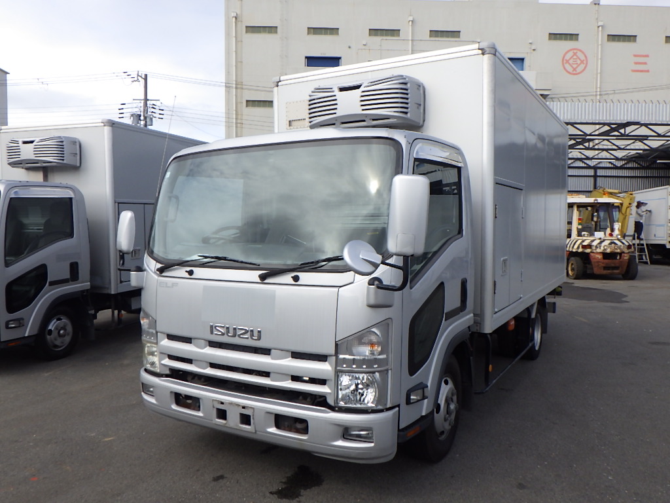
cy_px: 252
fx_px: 542
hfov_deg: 63.4
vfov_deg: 49.7
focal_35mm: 28
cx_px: 335
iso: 125
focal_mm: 5
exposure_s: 1/800
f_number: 4.2
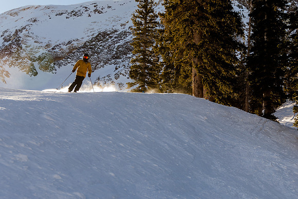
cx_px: 167
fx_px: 784
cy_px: 102
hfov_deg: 21.5
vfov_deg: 14.5
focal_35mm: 95
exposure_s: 1/400
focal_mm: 52
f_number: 6.3
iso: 160
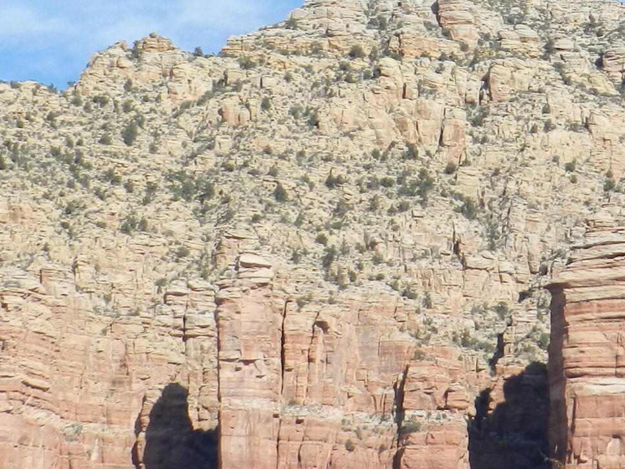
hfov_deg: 12.0
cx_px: 432
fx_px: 2979
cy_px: 27
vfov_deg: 9.0
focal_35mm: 165
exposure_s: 1/1000
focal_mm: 9.4
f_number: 4.4
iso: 160
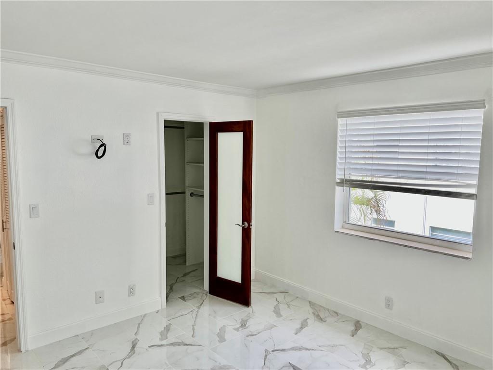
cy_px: 185
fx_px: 370
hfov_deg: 67.3
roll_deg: -1.1
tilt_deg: -5.9
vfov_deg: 53.1
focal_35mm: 26
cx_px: 246
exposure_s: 1/161
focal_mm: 5.7
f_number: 1.5
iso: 50
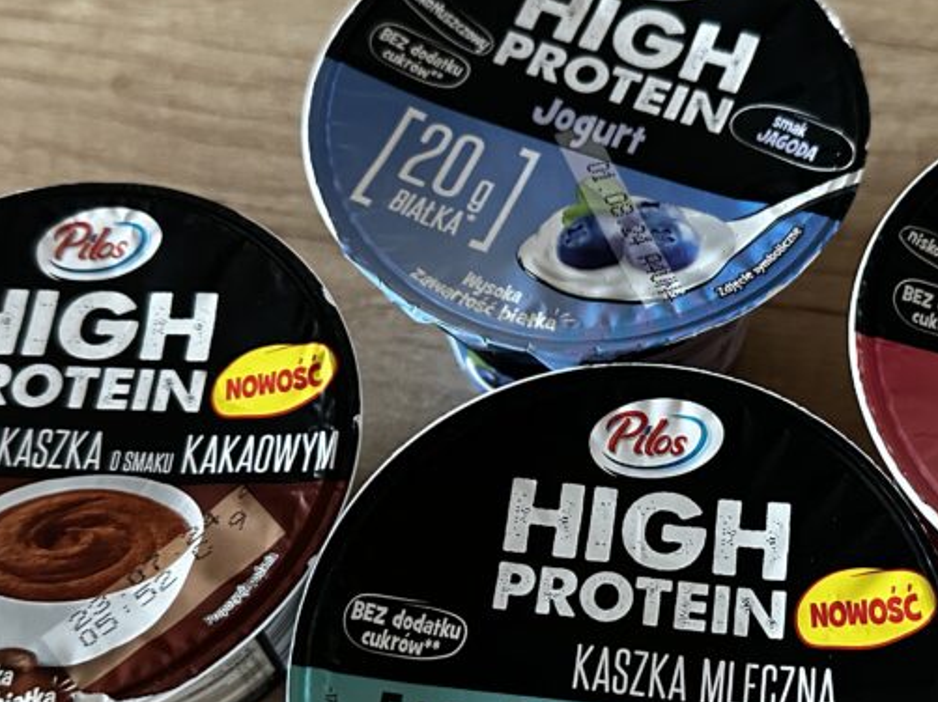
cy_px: 456
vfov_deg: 29.5
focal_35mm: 49
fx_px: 1327
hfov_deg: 38.4
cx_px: 647
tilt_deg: -62.5
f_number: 1.78
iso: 800
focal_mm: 6.86
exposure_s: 1/33
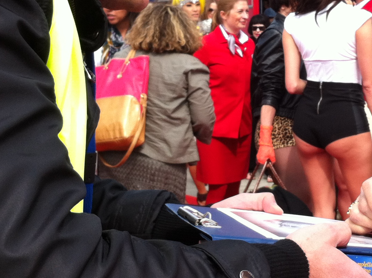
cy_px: 65
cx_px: 289
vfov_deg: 17.2
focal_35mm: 85
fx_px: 912
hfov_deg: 22.8
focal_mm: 3.85
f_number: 2.8
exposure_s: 1/670
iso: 80
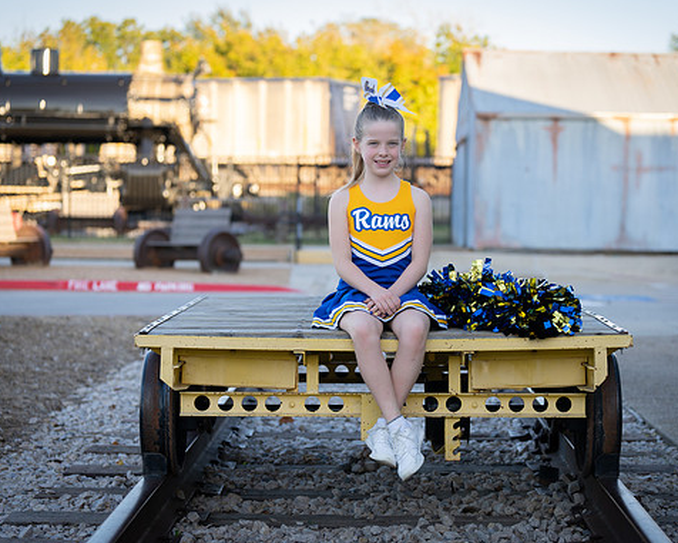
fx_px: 1686
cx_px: 380
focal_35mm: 84
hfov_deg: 22.7
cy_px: 272
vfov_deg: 18.3
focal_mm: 70
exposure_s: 1/320
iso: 125
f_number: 2.8
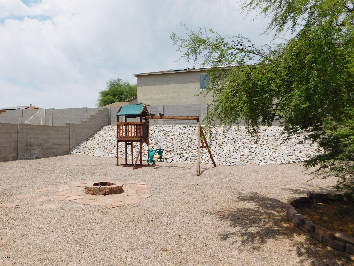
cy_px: 133
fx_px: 235
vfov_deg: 58.9
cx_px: 177
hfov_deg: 73.9
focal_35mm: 23
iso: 125
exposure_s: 1/1000
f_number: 6
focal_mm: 4
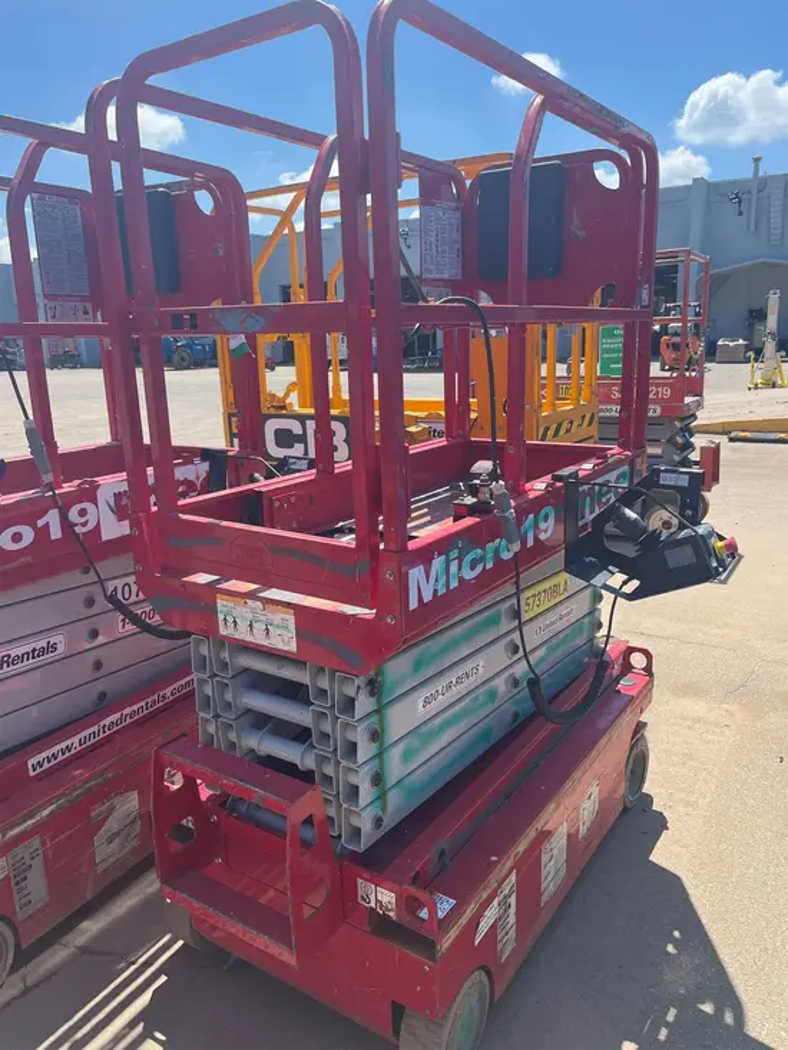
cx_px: 394
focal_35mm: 26
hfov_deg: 53.1
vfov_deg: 67.3
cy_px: 525
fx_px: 789
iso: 50
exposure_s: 1/1832
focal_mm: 5.1
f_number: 1.6
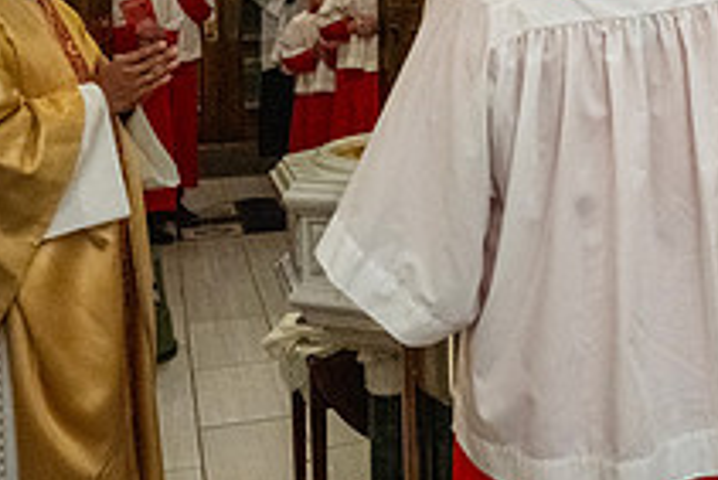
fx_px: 1317
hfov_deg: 29.3
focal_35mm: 66
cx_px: 636
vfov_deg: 19.6
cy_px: -70
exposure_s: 1/60
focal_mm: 24
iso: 5000
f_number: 6.3
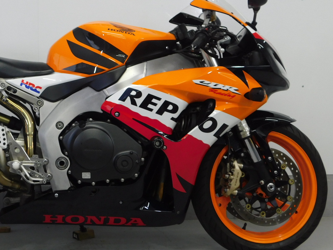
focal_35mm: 63
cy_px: 69
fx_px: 606
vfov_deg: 23.1
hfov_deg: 30.1
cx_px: 77
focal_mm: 7.1
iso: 140
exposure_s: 1/30
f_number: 3.6
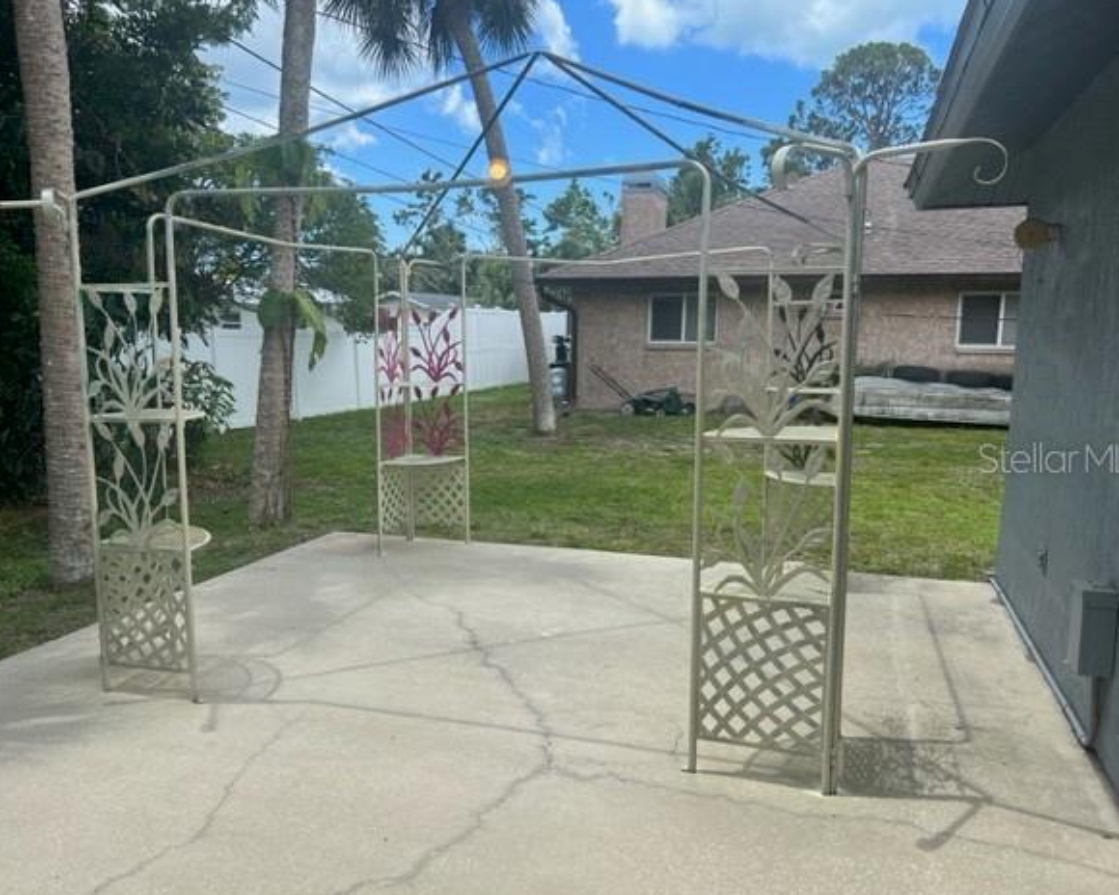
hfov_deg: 62.2
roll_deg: -0.5
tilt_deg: -7.9
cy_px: 457
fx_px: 927
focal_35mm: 28
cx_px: 542
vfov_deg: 51.5
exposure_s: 1/1019
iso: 50
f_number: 1.5
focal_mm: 5.7
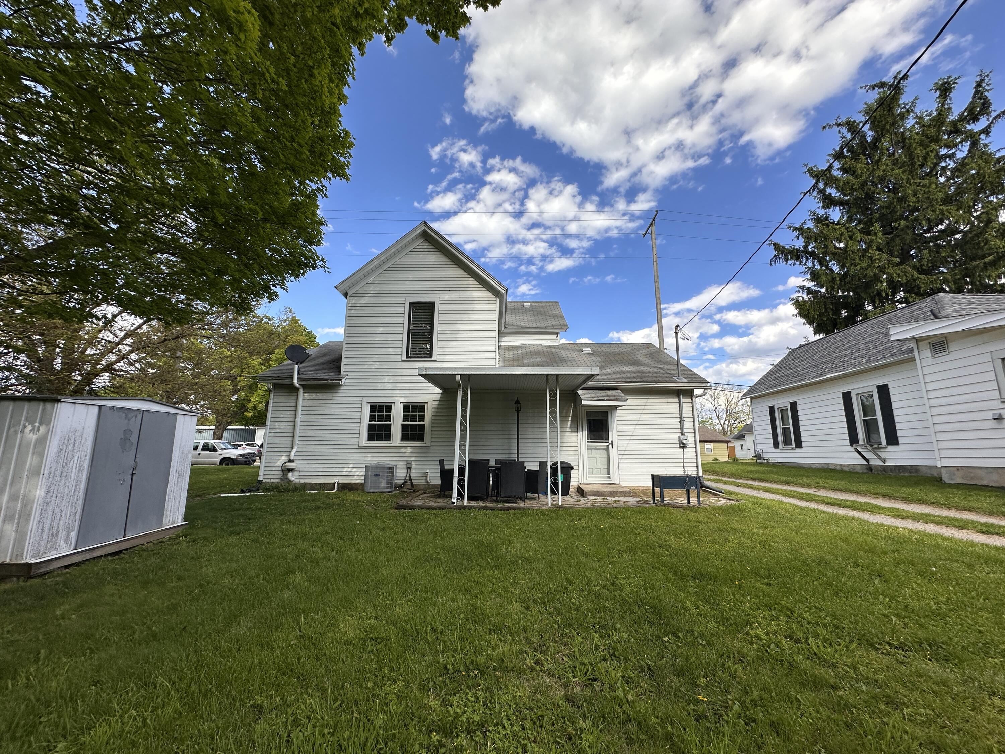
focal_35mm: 14
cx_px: 502
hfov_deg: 102.1
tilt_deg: +12.4
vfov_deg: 85.7
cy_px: 377
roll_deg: -0.9
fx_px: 406
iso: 40
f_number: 2.2
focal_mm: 2.22
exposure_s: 1/1147
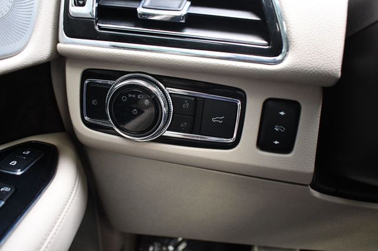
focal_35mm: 30
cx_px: 189
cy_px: 126
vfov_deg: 43.6
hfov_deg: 62.0
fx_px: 315
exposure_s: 1/125
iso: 3200
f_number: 3.8
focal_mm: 20
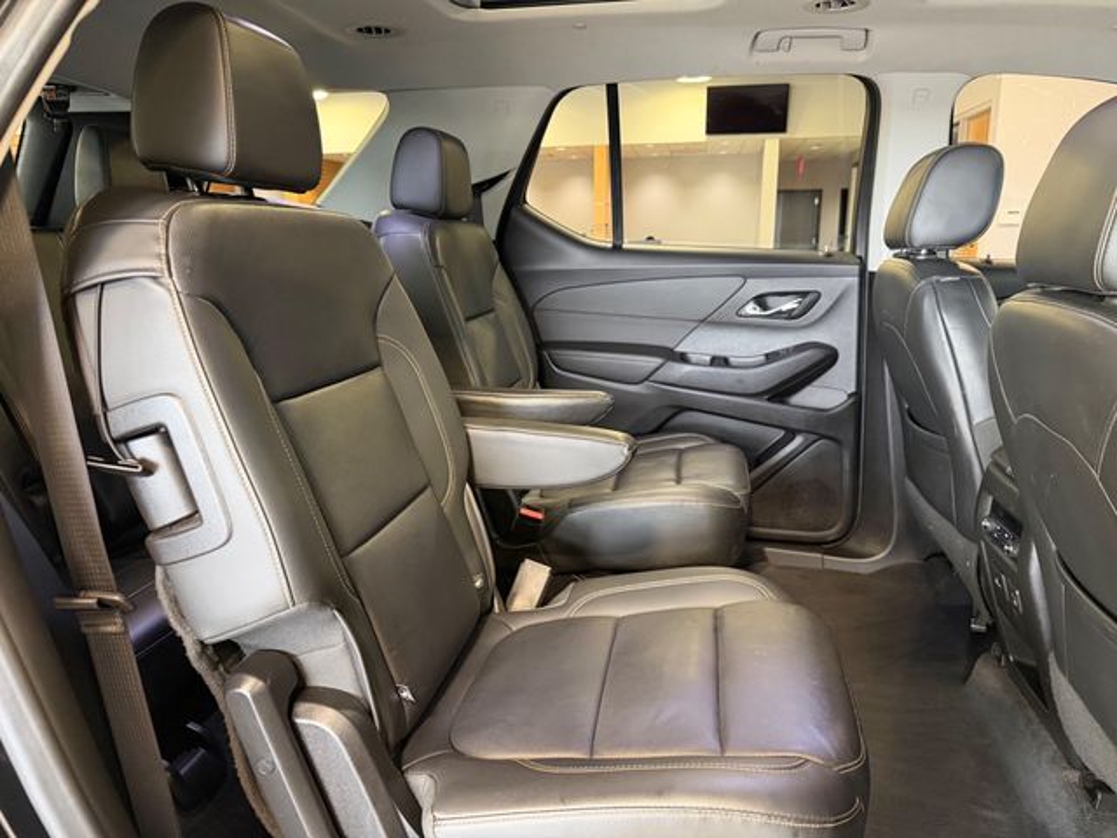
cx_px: 558
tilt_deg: -12.8
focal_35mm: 24
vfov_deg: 56.8
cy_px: 419
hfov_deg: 71.6
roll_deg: +0.9
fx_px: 774
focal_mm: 6.76
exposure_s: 1/40
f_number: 1.78
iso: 640
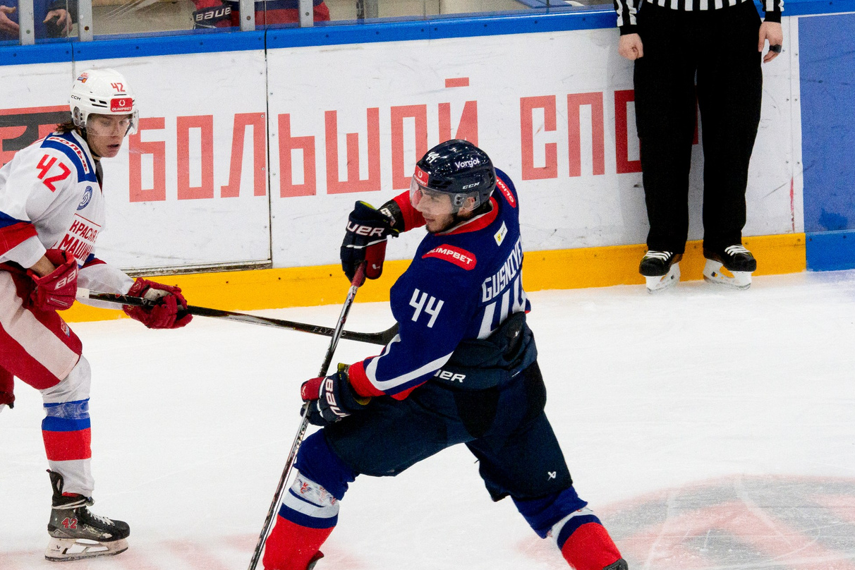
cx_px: 253
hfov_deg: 5.0
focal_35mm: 412
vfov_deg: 3.3
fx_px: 9784
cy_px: 436
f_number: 6.3
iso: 2500
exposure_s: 1/1000
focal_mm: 130
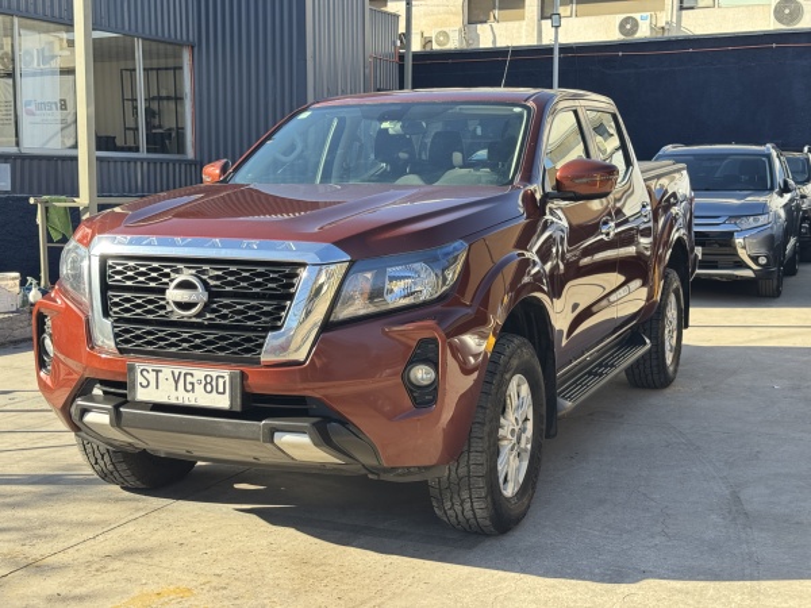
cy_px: 304
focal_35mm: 48
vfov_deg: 30.3
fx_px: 1125
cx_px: 406
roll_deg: +0.3
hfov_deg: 39.7
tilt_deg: -5.8
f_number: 1.78
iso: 64
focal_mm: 6.76
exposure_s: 1/549
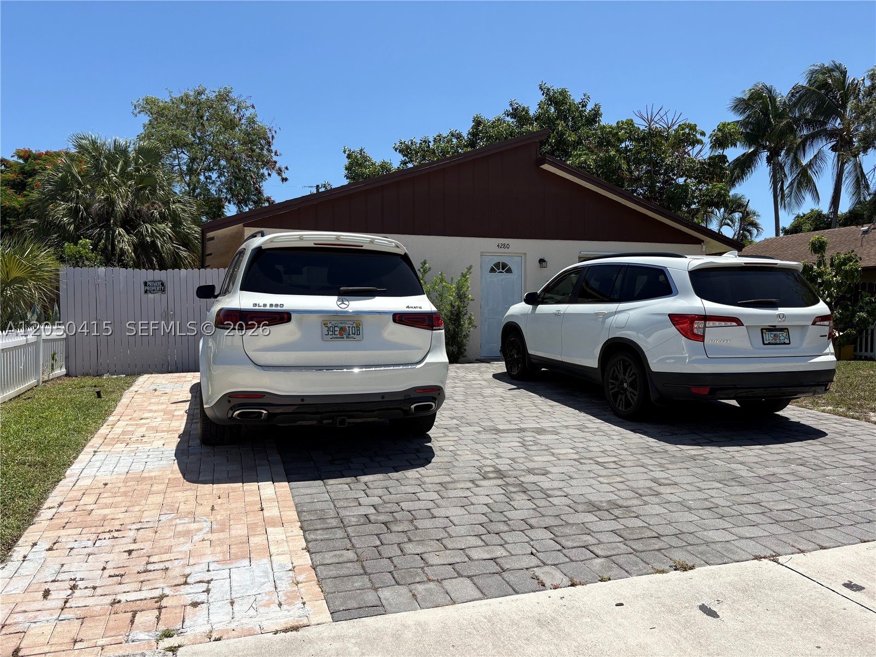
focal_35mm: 26
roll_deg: +0.7
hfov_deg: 67.3
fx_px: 658
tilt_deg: -0.4
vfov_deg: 53.1
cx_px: 438
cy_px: 328
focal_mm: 5.96
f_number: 1.6
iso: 50
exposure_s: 1/3831
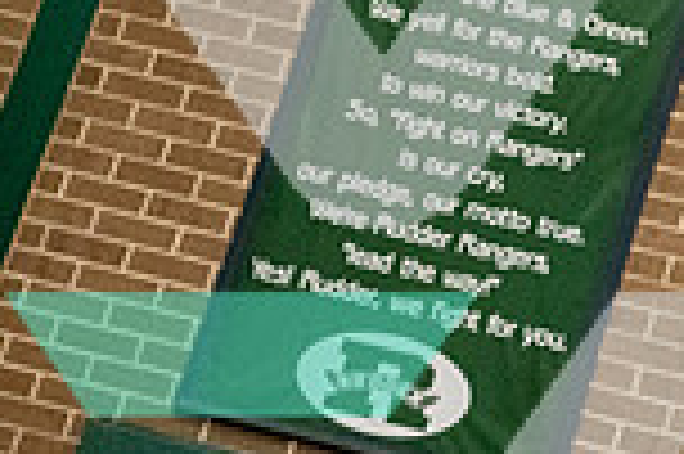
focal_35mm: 101
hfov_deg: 17.3
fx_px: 1917
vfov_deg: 13.2
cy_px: 512
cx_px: 1143
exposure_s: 1/320
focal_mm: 24
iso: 6400
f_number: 7.1
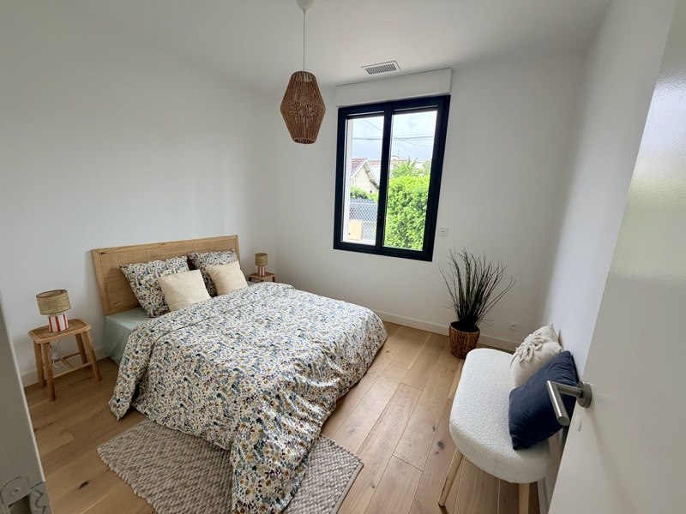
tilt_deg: -12.0
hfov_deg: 102.1
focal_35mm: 14
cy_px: 257
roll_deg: -1.1
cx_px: 343
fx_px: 277
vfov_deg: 85.7
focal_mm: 2.22
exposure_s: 1/121
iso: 100
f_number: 2.2
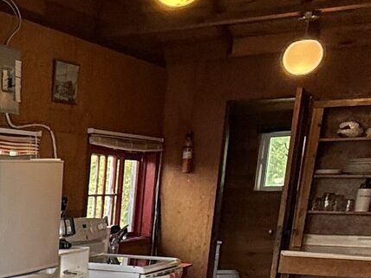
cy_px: 373
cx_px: -140
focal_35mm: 66
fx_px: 707
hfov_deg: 24.7
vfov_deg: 20.2
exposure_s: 1/120
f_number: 2.2
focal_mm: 2.22
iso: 160
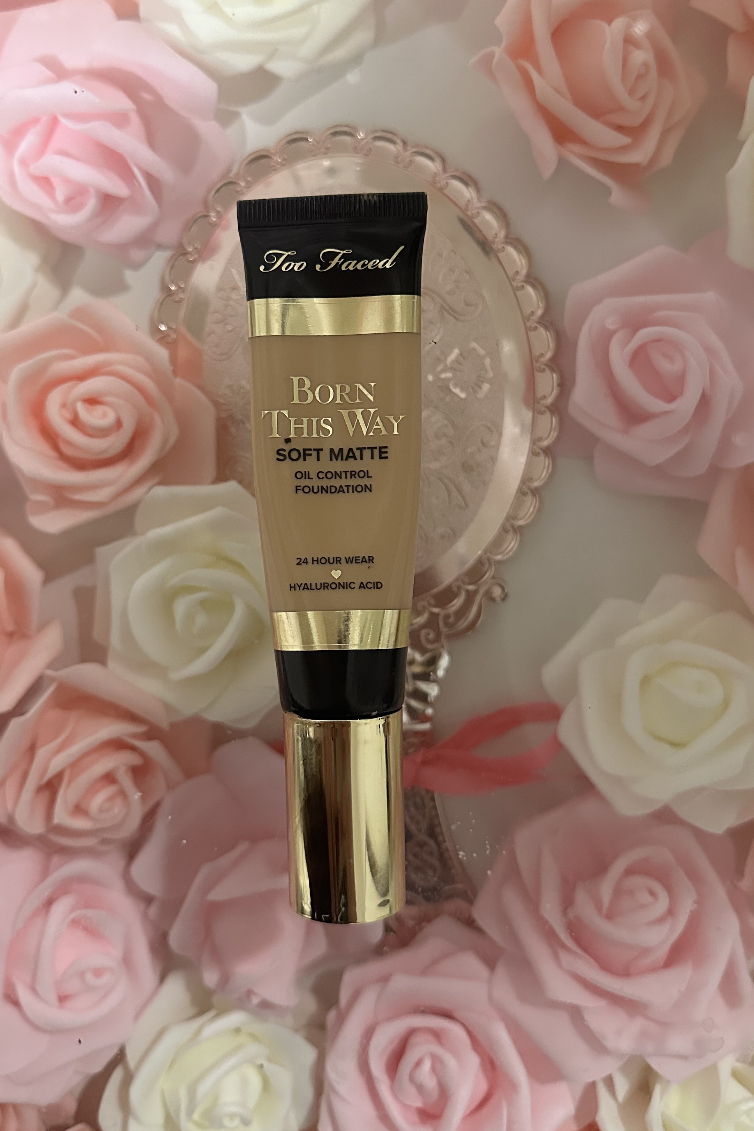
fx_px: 974
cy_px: 498
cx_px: 351
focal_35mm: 31
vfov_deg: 60.1
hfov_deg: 42.3
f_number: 1.78
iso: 640
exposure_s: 1/60
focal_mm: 6.86
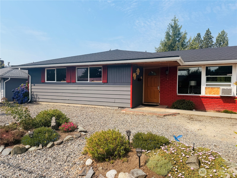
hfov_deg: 71.6
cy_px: 89
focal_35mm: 24
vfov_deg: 56.8
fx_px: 164
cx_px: 118
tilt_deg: -1.1
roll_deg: -0.5
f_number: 1.78
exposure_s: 1/4167
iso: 80
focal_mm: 6.76
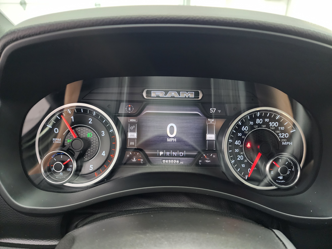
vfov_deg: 58.9
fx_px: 221
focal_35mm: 23
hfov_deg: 73.9
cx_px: 166
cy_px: 124
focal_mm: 6.4
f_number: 1.8
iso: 640
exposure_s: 1/25
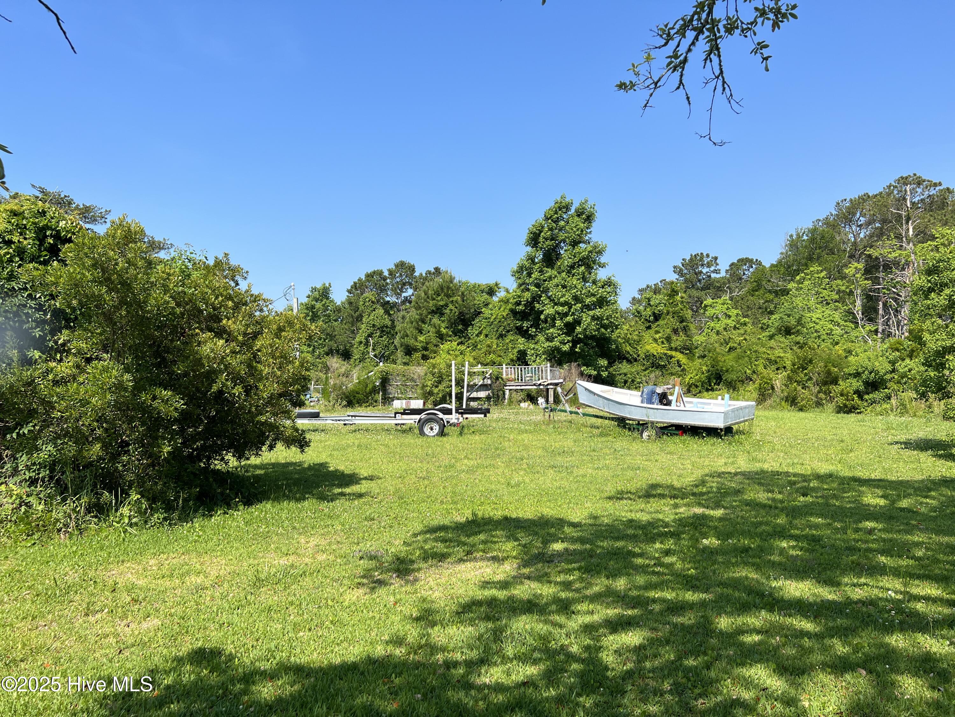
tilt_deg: +2.4
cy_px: 358
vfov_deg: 53.1
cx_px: 478
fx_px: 717
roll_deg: +0.6
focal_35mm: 26
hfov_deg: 67.3
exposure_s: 1/3257
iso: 50
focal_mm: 5.7
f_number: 1.5
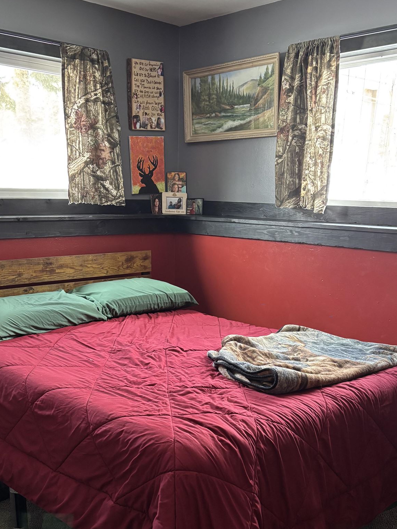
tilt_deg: -15.4
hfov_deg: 36.8
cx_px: 202
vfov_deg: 47.1
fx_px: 596
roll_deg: -1.6
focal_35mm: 39
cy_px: 355
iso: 400
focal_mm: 5.96
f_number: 1.6
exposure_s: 1/60
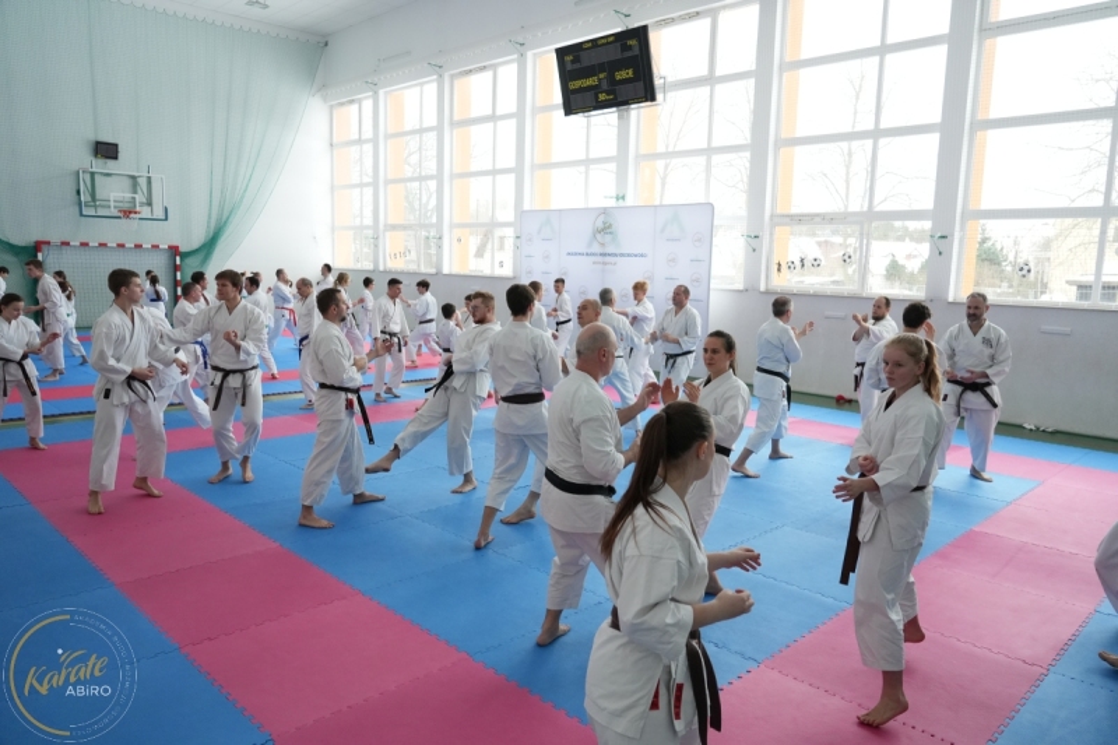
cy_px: 372
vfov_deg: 51.3
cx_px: 559
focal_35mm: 25
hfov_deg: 71.5
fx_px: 776
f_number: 4
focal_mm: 25
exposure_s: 1/400
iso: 3200
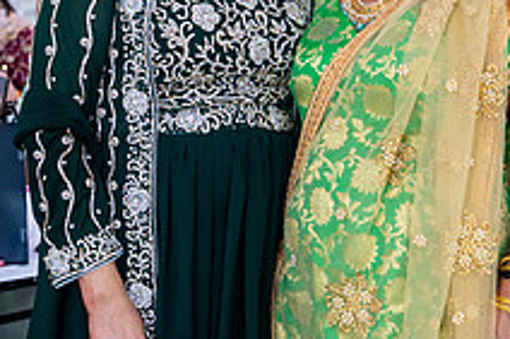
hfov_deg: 17.7
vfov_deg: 11.9
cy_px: 85
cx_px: 361
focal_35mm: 115
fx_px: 1628
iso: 640
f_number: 2.8
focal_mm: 42
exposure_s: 1/60
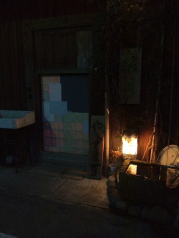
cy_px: 119
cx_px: 90
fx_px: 241
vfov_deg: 52.6
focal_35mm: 35
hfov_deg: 40.7
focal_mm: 4.28
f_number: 2.4
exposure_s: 1/15
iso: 800
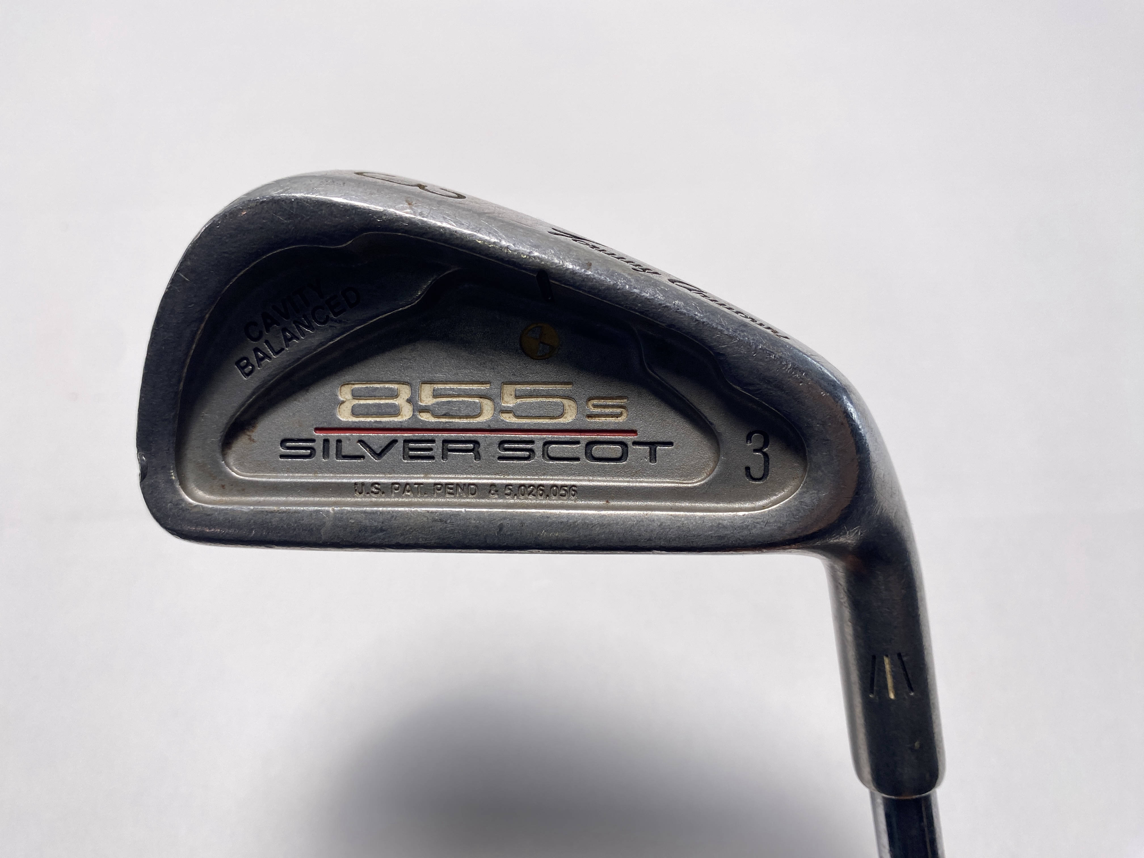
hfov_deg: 69.4
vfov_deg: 54.9
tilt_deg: -51.8
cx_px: 572
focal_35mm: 25
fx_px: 826
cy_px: 429
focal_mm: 4.25
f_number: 1.8
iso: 32
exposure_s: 1/669
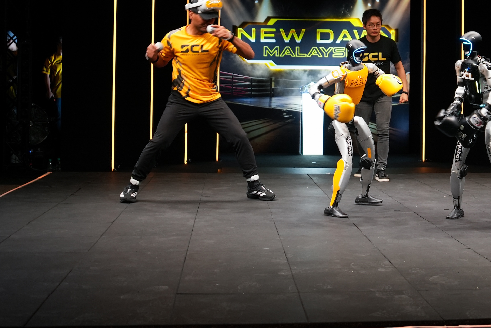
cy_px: 89
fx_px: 859
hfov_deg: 31.3
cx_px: 370
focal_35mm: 63
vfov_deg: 21.4
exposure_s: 1/125
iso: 320
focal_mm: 25
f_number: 2.8
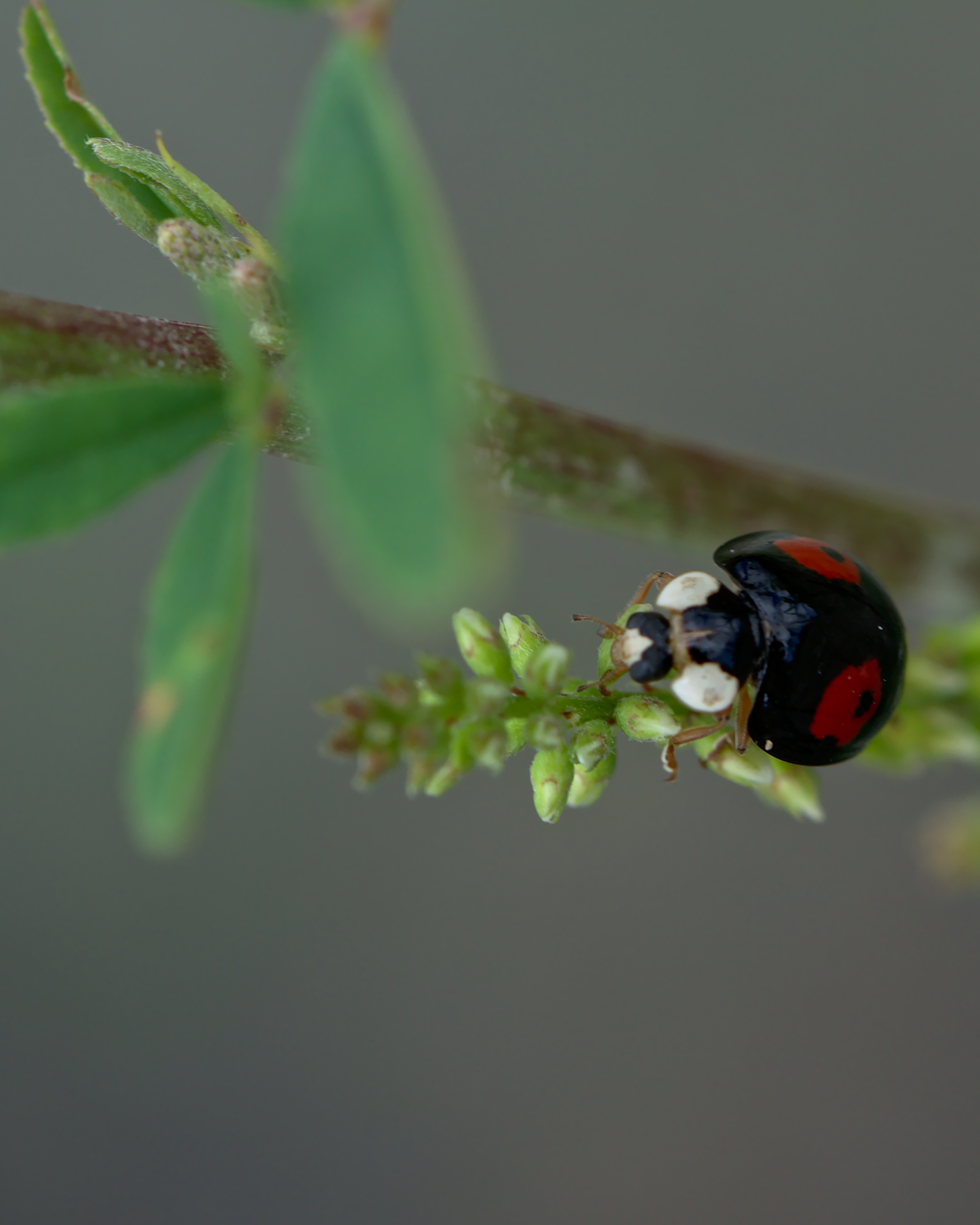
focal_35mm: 224
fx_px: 8110
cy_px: 614
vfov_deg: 8.6
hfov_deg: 6.9
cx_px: 789
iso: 200
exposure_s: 1/200
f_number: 9
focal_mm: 105
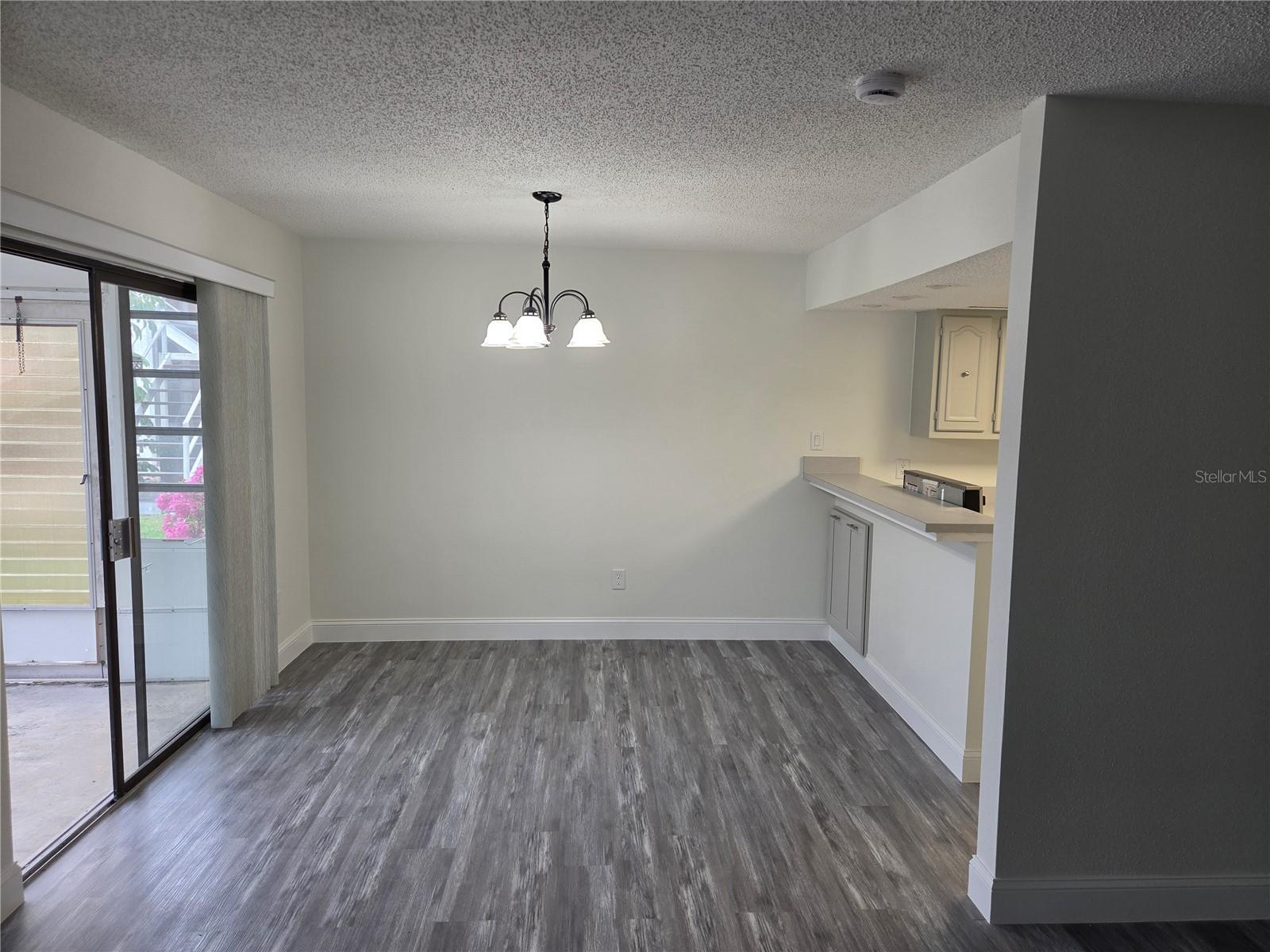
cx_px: 635
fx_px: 844
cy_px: 476
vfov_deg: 58.9
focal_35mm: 23
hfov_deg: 73.9
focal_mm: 5.4
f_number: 1.8
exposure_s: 1/120
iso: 125
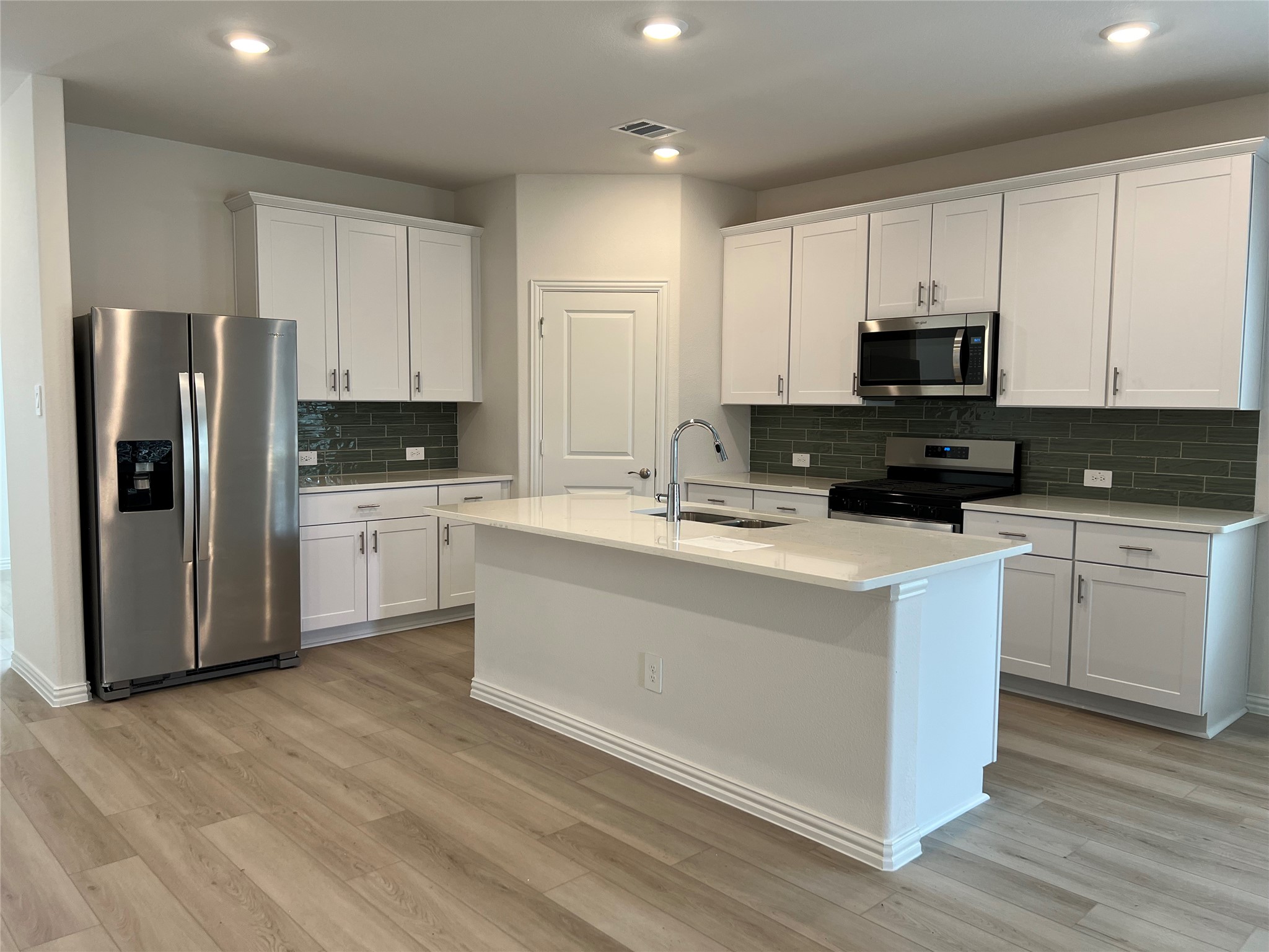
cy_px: 476
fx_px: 953
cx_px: 634
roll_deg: +0.1
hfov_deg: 67.3
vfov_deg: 53.1
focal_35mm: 26
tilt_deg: -4.6
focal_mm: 5.7
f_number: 1.5
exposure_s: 1/120
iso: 100
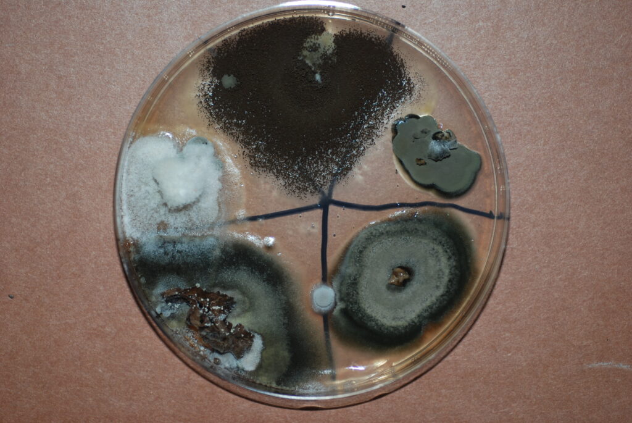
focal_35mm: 90
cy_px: 212
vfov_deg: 15.2
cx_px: 316
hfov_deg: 22.6
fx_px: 1582
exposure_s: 1/60
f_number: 3.3
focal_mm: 60
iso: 160
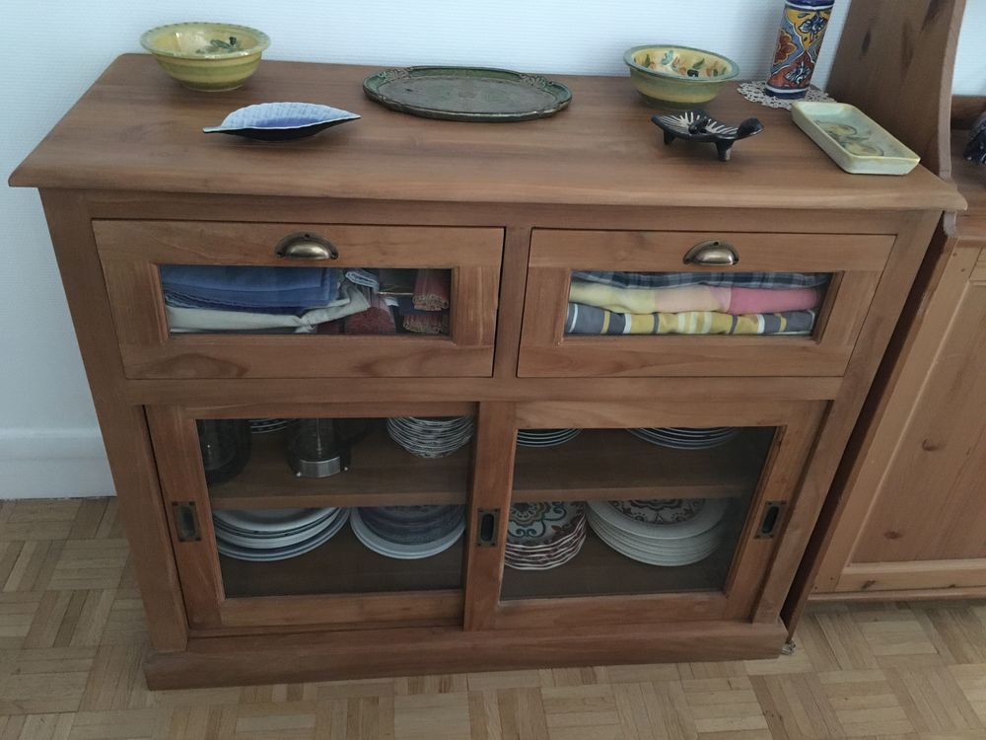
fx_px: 826
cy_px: 370
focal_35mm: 29
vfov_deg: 48.2
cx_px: 493
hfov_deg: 61.7
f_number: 2.2
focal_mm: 4.15
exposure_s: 1/17
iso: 500
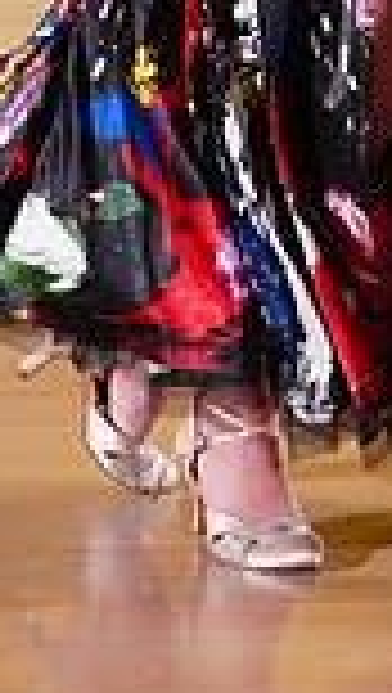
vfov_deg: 5.8
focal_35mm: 367
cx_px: 538
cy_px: -315
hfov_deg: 3.3
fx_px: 6759
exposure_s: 1/400
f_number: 4
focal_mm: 93
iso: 3200
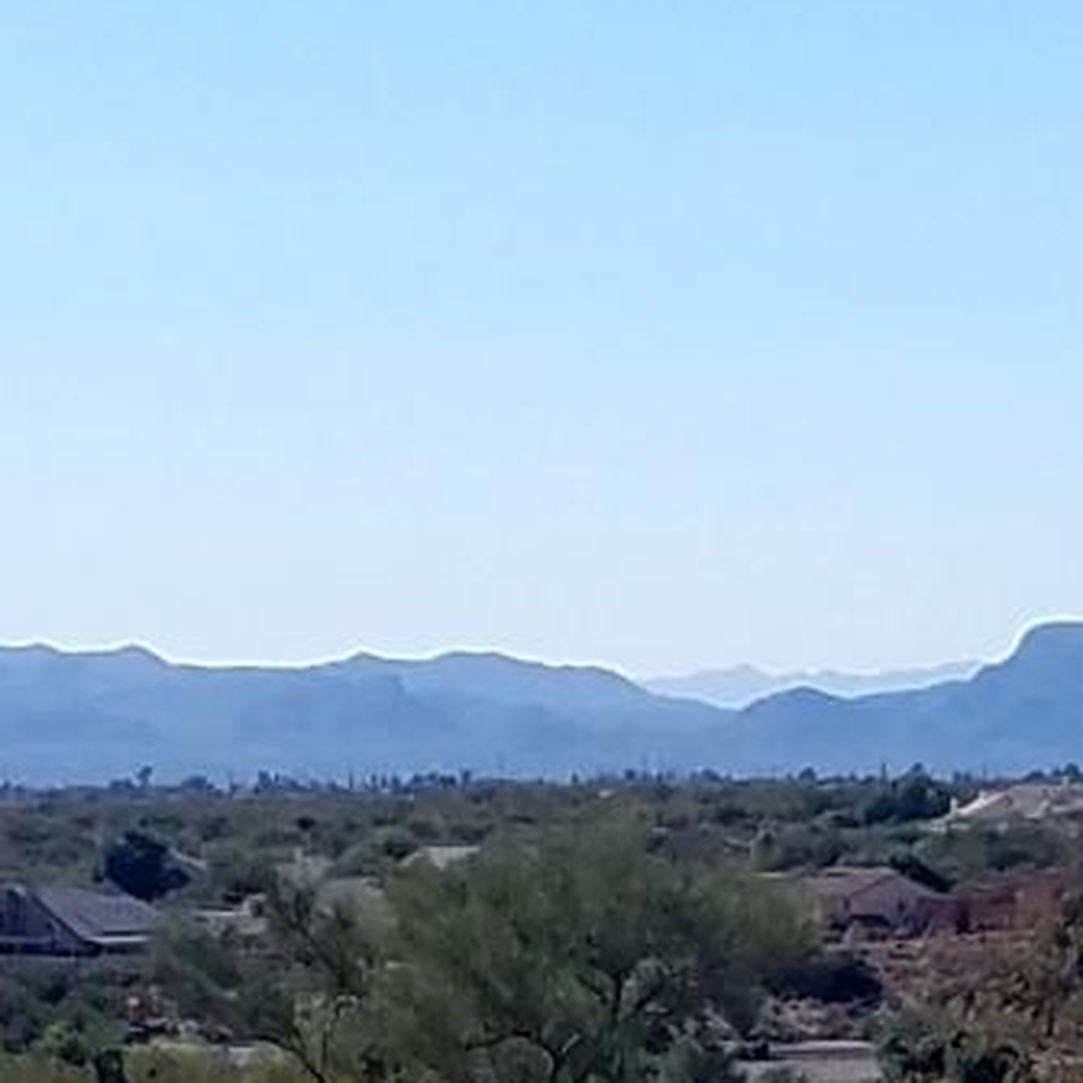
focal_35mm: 206
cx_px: 685
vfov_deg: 8.4
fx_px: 7292
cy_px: 1296
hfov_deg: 8.5
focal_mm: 4.2
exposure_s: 1/3960
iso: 50
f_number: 1.7
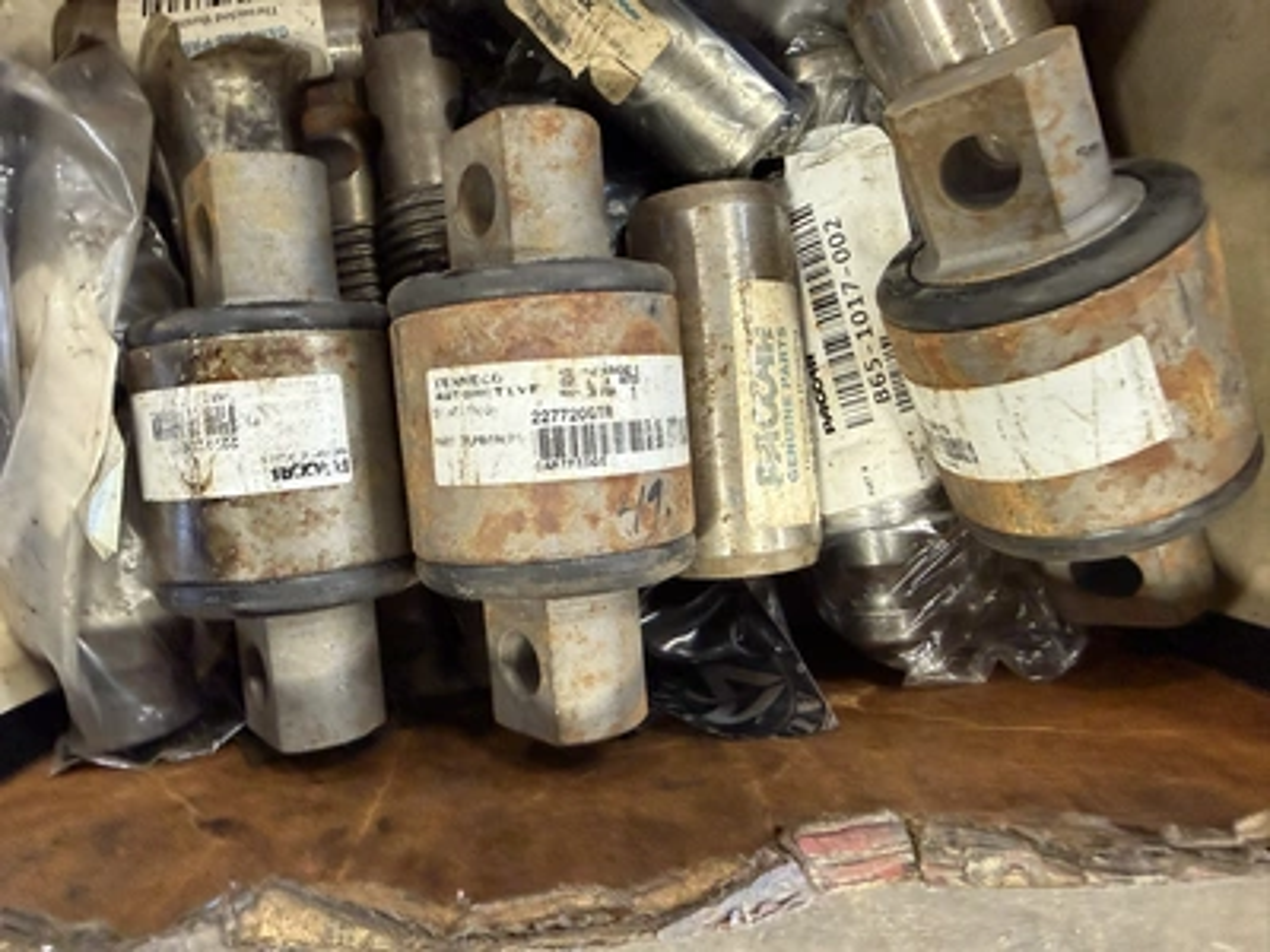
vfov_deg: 56.8
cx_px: 635
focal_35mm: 24
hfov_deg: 71.6
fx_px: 881
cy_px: 476
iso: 400
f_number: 2.2
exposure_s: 1/60
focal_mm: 2.22
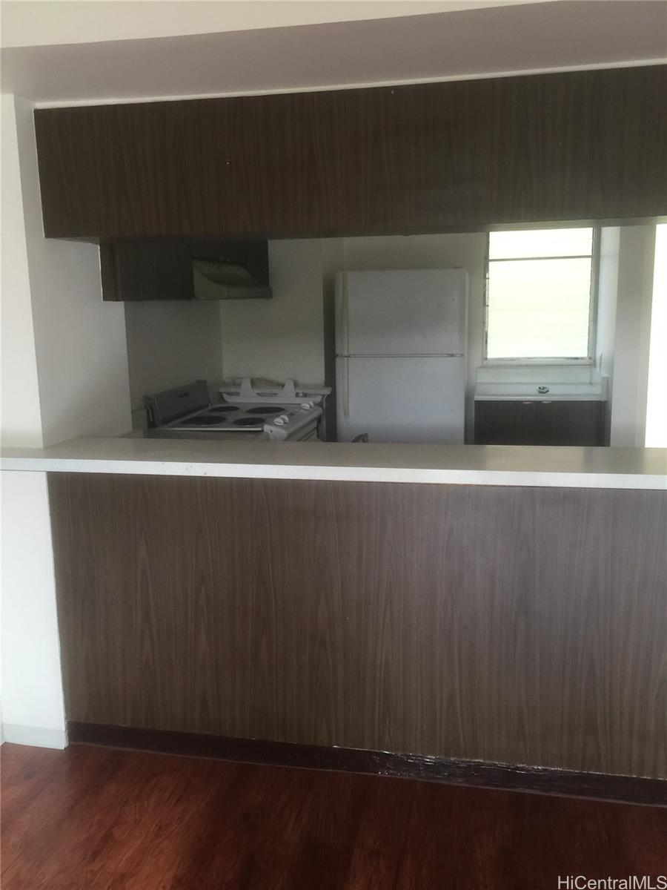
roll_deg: +0.1
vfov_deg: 61.7
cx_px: 334
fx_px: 745
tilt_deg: -12.2
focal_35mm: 29
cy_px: 445
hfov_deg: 48.2
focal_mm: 4.15
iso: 50
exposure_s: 1/30
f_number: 2.2
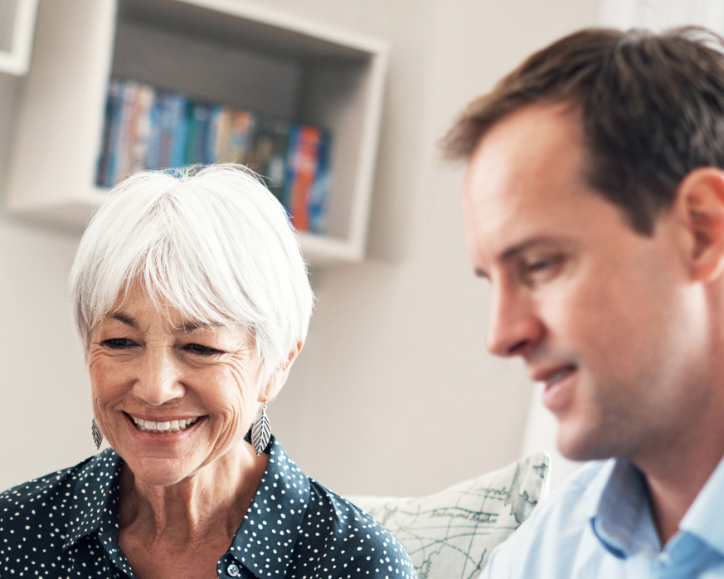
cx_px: 118
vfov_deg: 13.4
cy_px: 530
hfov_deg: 16.7
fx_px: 2442
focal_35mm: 114
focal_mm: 50
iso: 500
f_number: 2.2
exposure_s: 1/1000
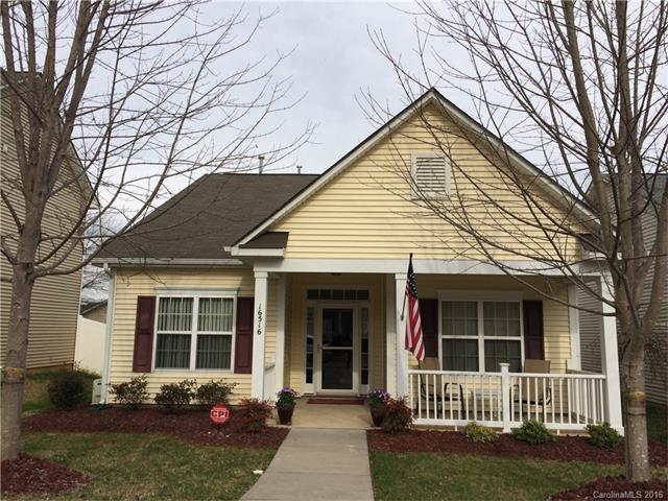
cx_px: 334
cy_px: 250
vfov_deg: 46.8
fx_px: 579
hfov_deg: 60.0
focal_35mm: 30
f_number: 2.2
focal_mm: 4.12
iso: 40
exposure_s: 1/1709
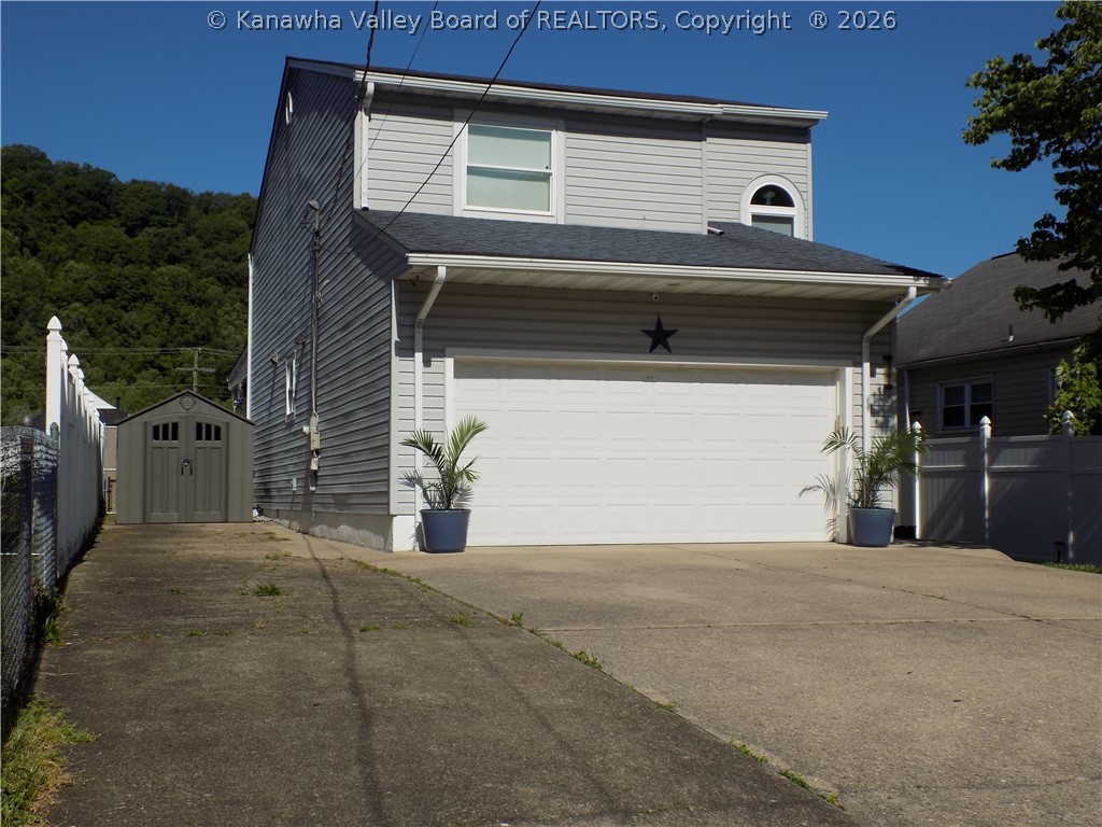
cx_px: 551
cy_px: 414
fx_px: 1305
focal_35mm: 41
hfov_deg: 45.8
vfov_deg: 35.1
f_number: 11.5
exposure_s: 1/200
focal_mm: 7.3
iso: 80
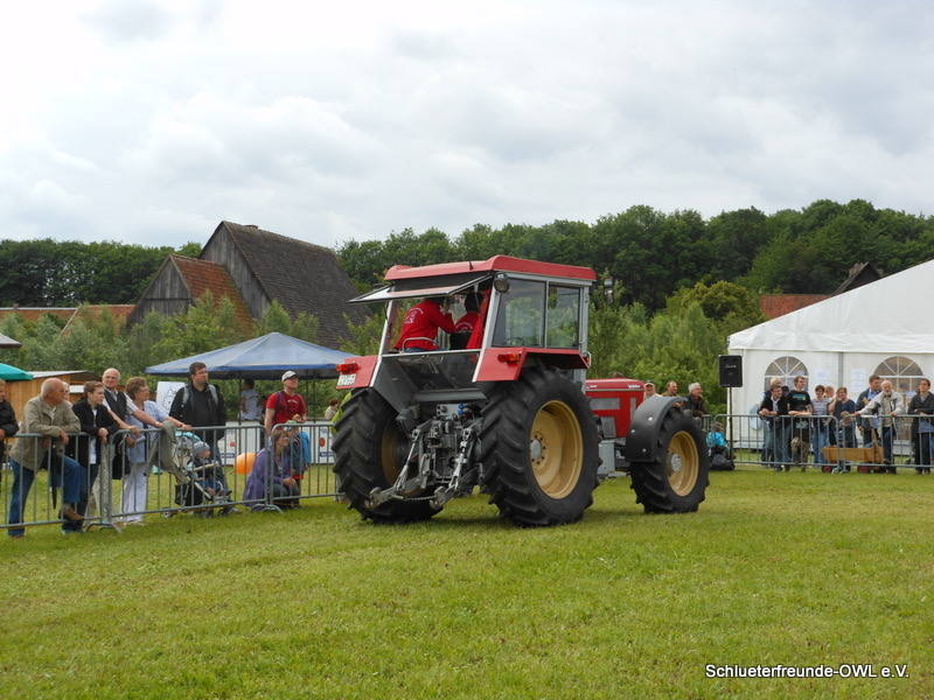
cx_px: 467
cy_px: 350
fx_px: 1457
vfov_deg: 27.0
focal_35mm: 54
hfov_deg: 35.5
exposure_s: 1/400
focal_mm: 9.6
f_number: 4.9
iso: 80
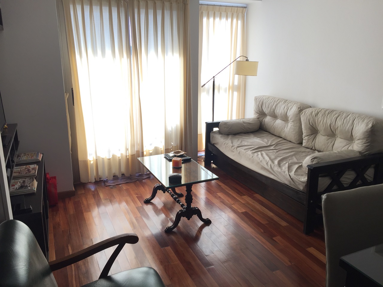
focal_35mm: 29
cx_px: 192
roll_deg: -0.4
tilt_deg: -14.4
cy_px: 144
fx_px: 321
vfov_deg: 48.2
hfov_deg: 61.7
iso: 32
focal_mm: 4.15
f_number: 2.2
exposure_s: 1/159
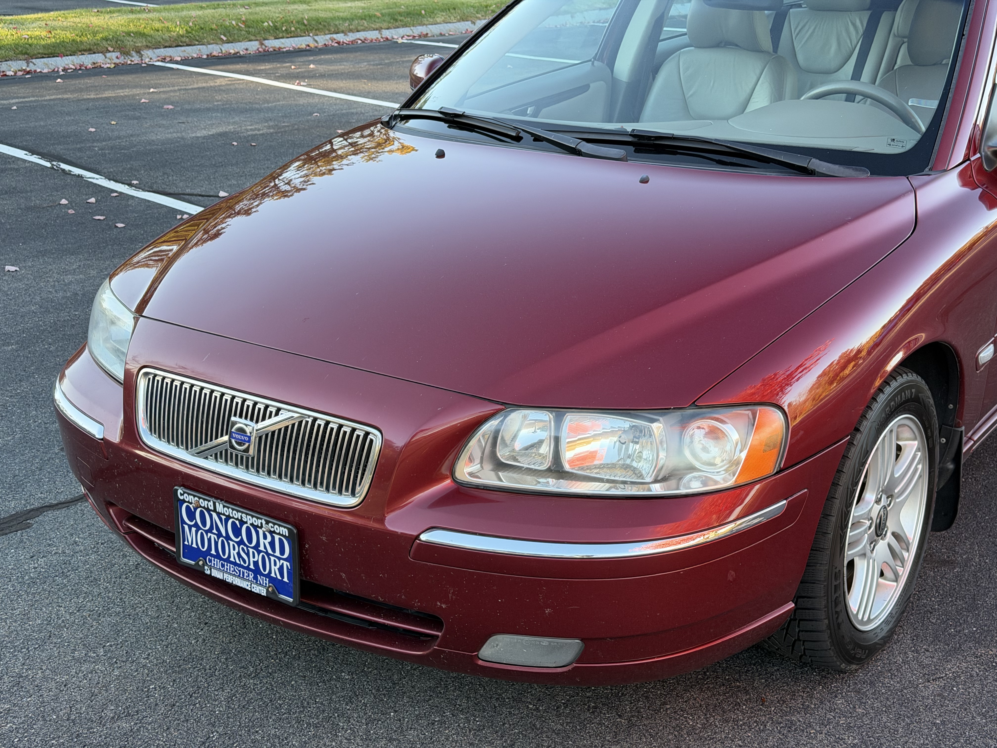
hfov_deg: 39.7
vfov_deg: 30.3
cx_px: 498
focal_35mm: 48
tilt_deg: -20.2
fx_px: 1382
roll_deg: -0.2
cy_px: 374
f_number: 1.78
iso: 80
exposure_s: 1/178
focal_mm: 6.76
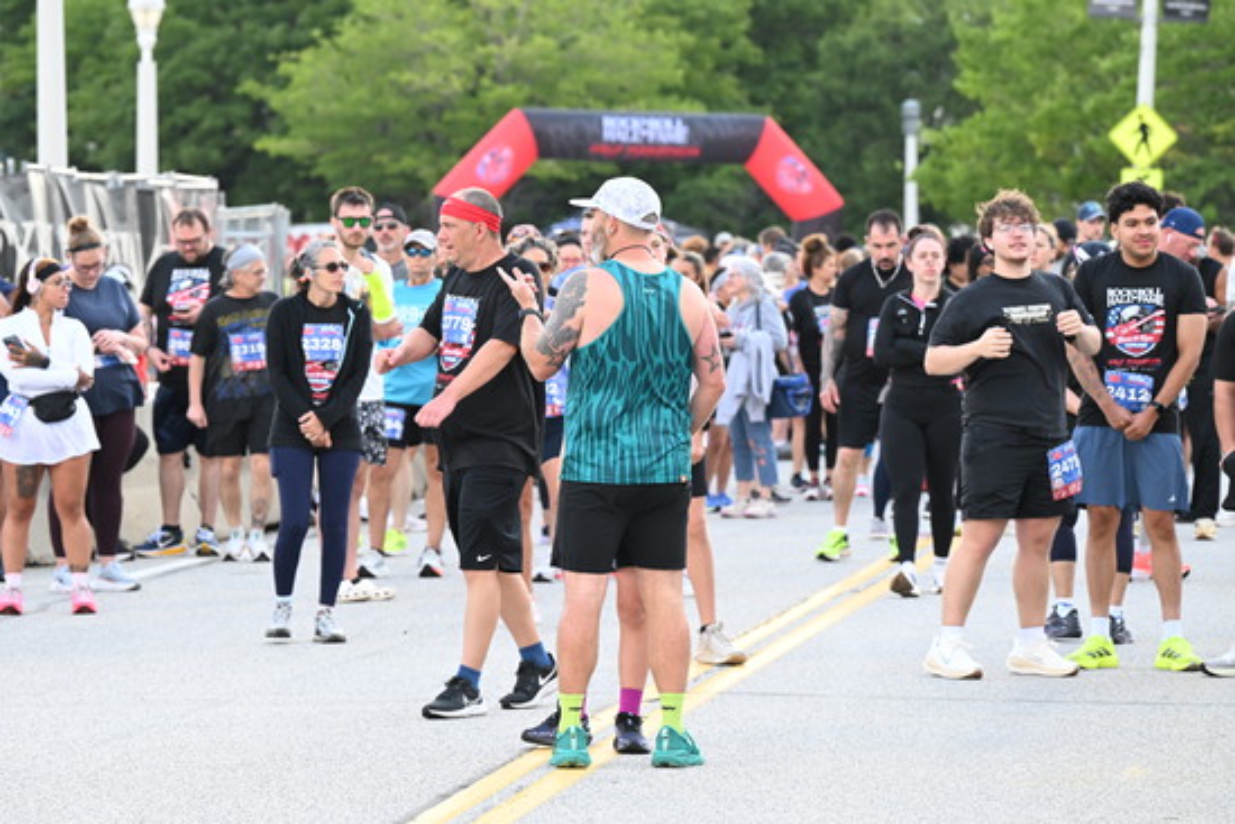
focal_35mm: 200
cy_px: 412
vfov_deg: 6.9
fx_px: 6862
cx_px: 618
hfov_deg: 10.3
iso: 4000
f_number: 8
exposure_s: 1/500
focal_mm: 200
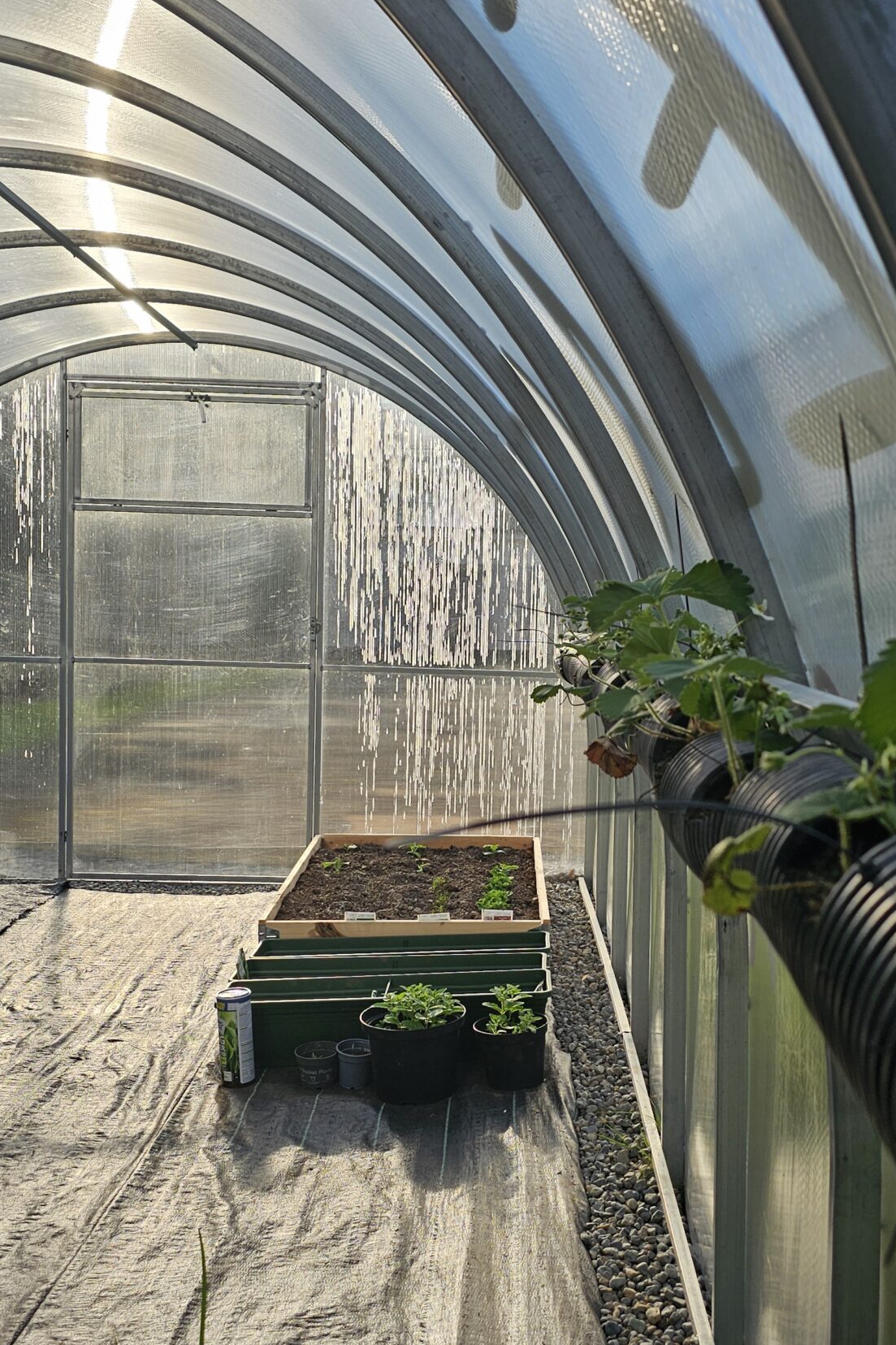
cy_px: 696
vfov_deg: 51.9
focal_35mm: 37
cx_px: 521
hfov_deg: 35.8
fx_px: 1382
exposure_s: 1/1044
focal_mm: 6.3
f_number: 1.7
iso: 10
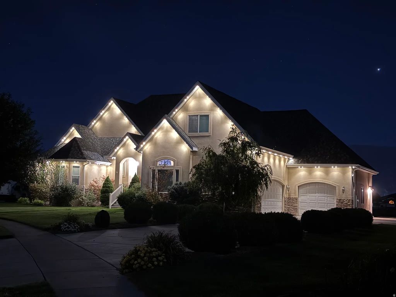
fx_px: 549
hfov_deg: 39.7
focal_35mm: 48
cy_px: 148
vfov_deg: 30.3
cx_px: 198
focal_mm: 6.76
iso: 400
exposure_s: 1/5
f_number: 1.78
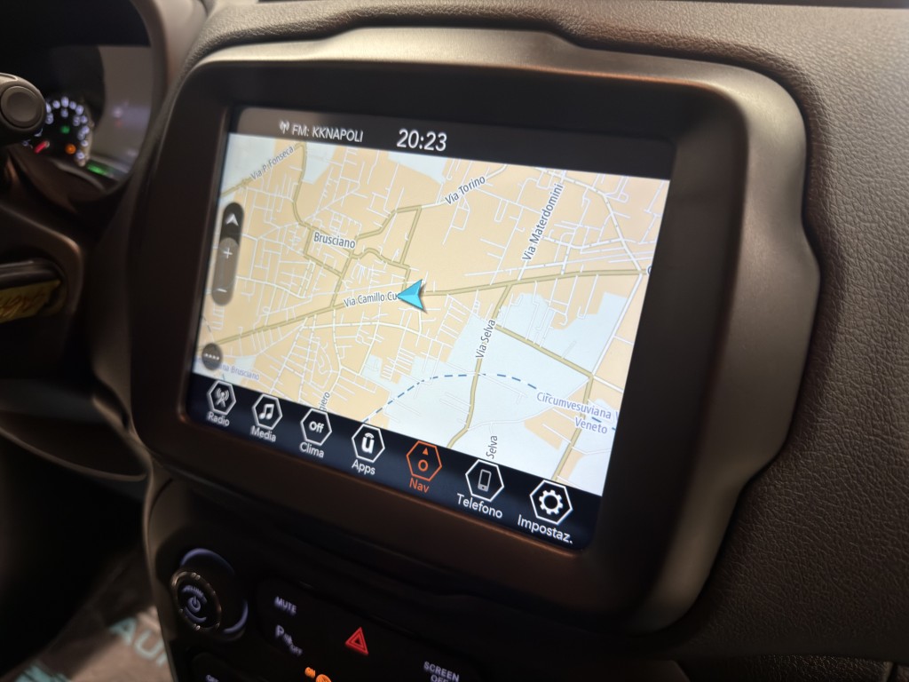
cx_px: 454
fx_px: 630
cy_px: 341
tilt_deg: -20.4
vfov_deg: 56.8
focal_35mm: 24
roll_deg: -2.5
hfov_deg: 71.6
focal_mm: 6.76
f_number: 1.78
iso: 320
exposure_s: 1/39
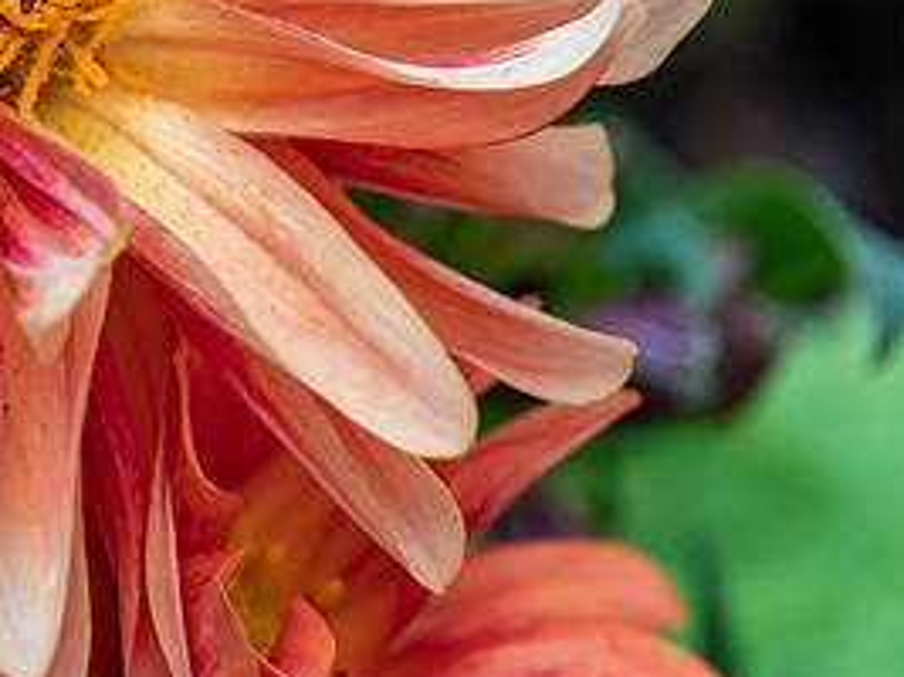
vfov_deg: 1.9
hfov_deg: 2.5
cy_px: 49
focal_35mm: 783
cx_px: 34
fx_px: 20439
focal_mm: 250
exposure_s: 1/320
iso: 400
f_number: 6.3
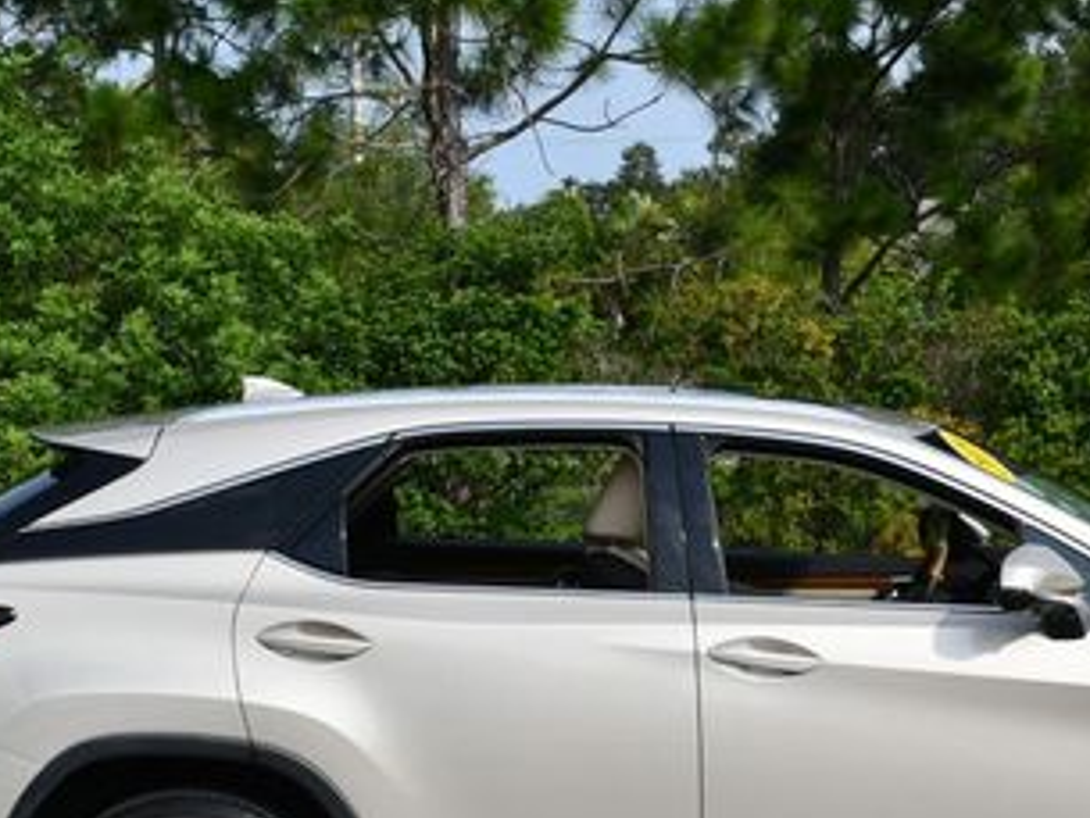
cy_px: 568
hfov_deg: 20.1
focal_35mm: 97
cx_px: 754
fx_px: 3056
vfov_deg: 15.2
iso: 100
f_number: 9
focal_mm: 24
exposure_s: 1/320
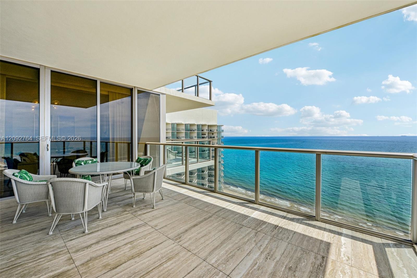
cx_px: 208
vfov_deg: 81.2
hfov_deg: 104.3
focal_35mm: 14
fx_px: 162
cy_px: 139
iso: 200
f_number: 9
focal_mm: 14
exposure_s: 1/500
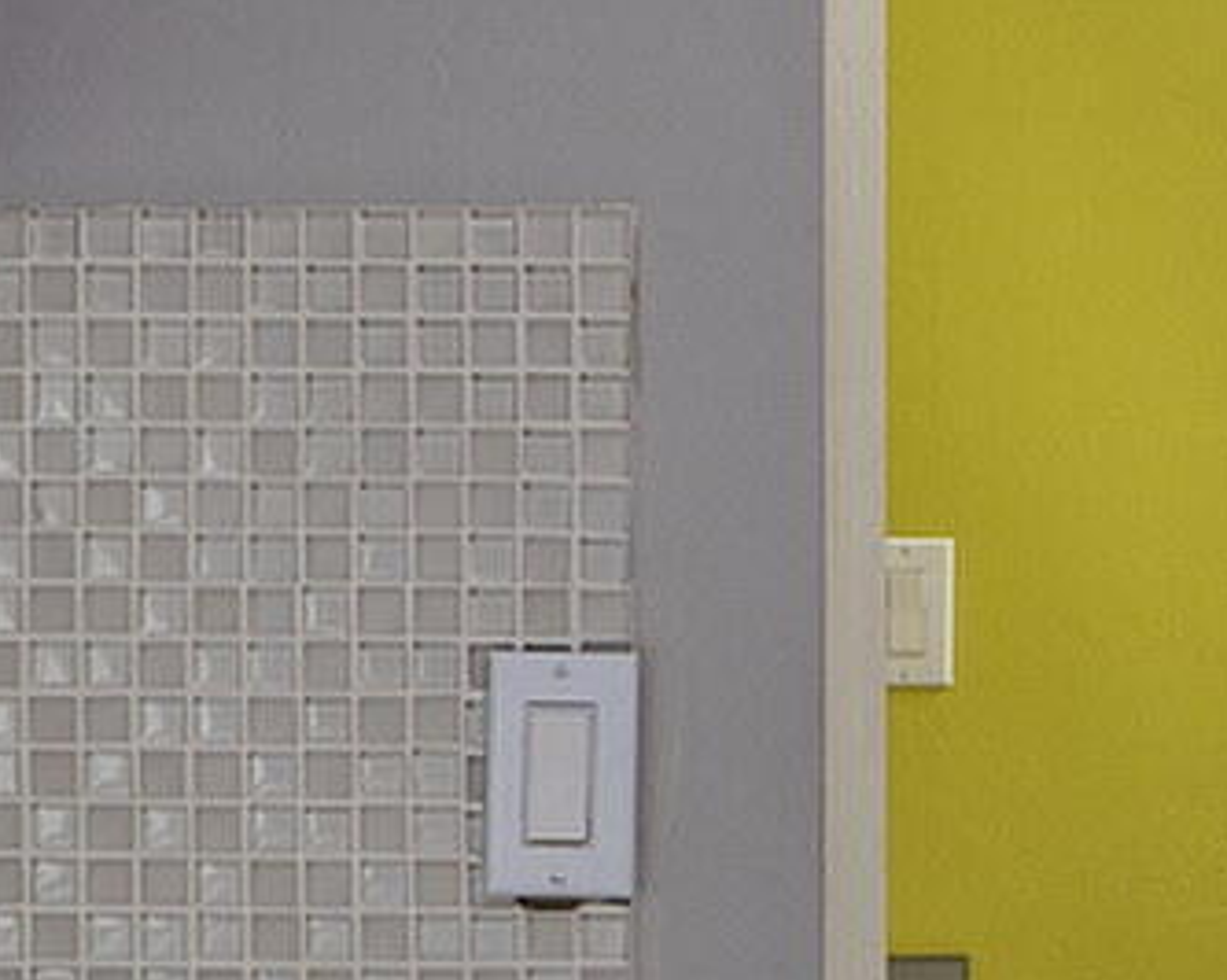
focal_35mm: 158
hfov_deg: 11.7
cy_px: 363
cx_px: 1811
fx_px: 5734
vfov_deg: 9.8
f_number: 8
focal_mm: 20
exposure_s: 1/60
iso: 200
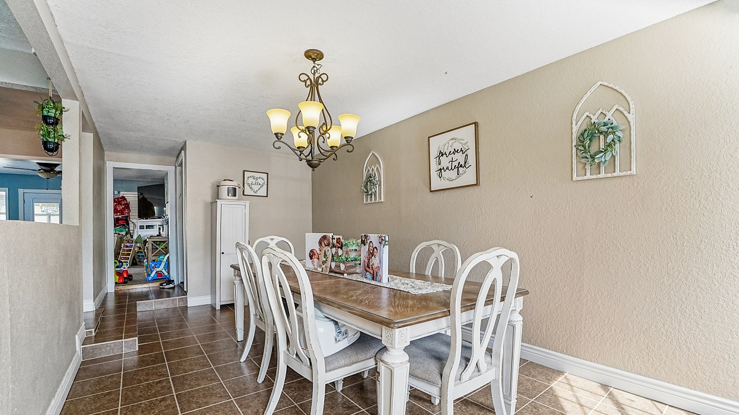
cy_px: 249
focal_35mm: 15
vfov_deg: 69.8
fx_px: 294
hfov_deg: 103.0
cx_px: 370
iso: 1000
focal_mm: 14
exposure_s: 1/200
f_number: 5.6
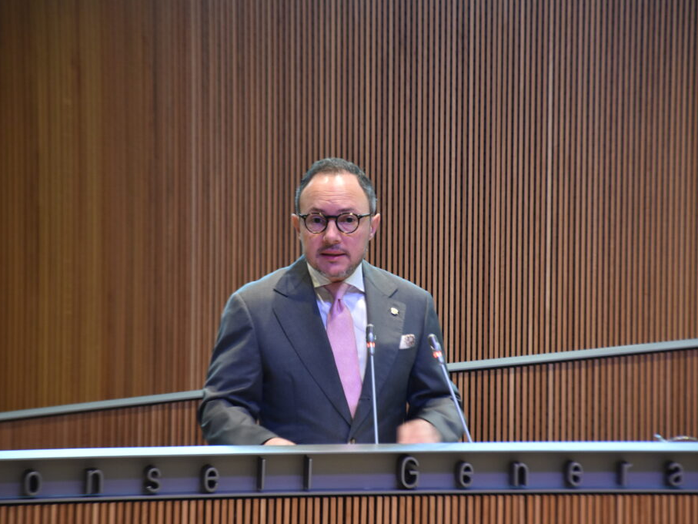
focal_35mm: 228
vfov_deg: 6.5
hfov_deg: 8.7
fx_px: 4597
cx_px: 362
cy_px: 262
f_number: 5.6
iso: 1250
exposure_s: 1/20
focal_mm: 140
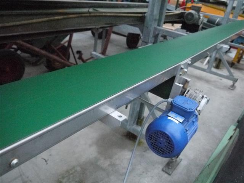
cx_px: 122
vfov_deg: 44.2
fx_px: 226
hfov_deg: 56.8
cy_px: 92
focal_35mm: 32
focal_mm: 16
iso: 3200
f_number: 3.8
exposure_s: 1/250
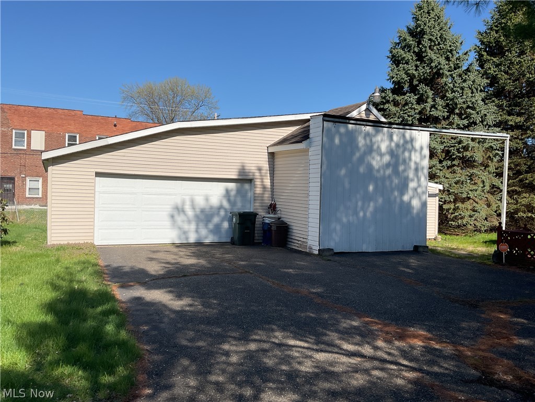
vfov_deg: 48.2
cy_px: 201
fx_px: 448
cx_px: 268
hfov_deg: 61.7
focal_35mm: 29
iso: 16
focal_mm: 3
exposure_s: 1/2141
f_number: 1.8
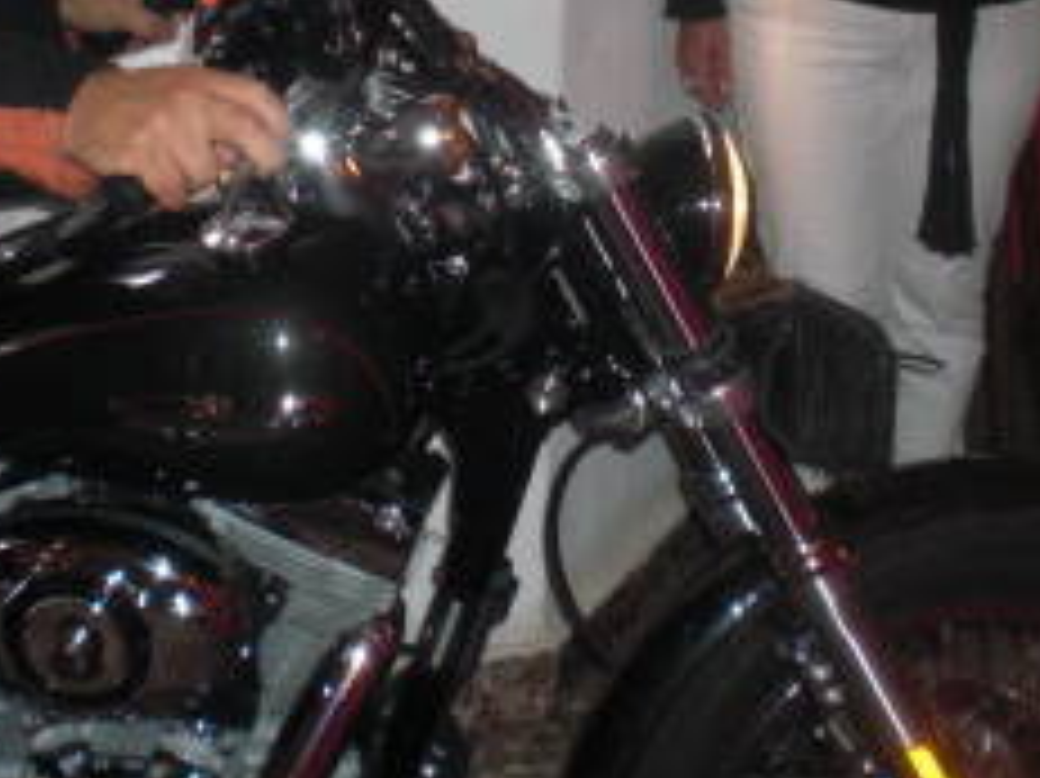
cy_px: -22
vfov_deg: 18.1
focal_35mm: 79
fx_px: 2372
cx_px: 504
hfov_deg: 24.7
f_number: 3.1
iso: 200
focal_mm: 6.3
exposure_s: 1/60
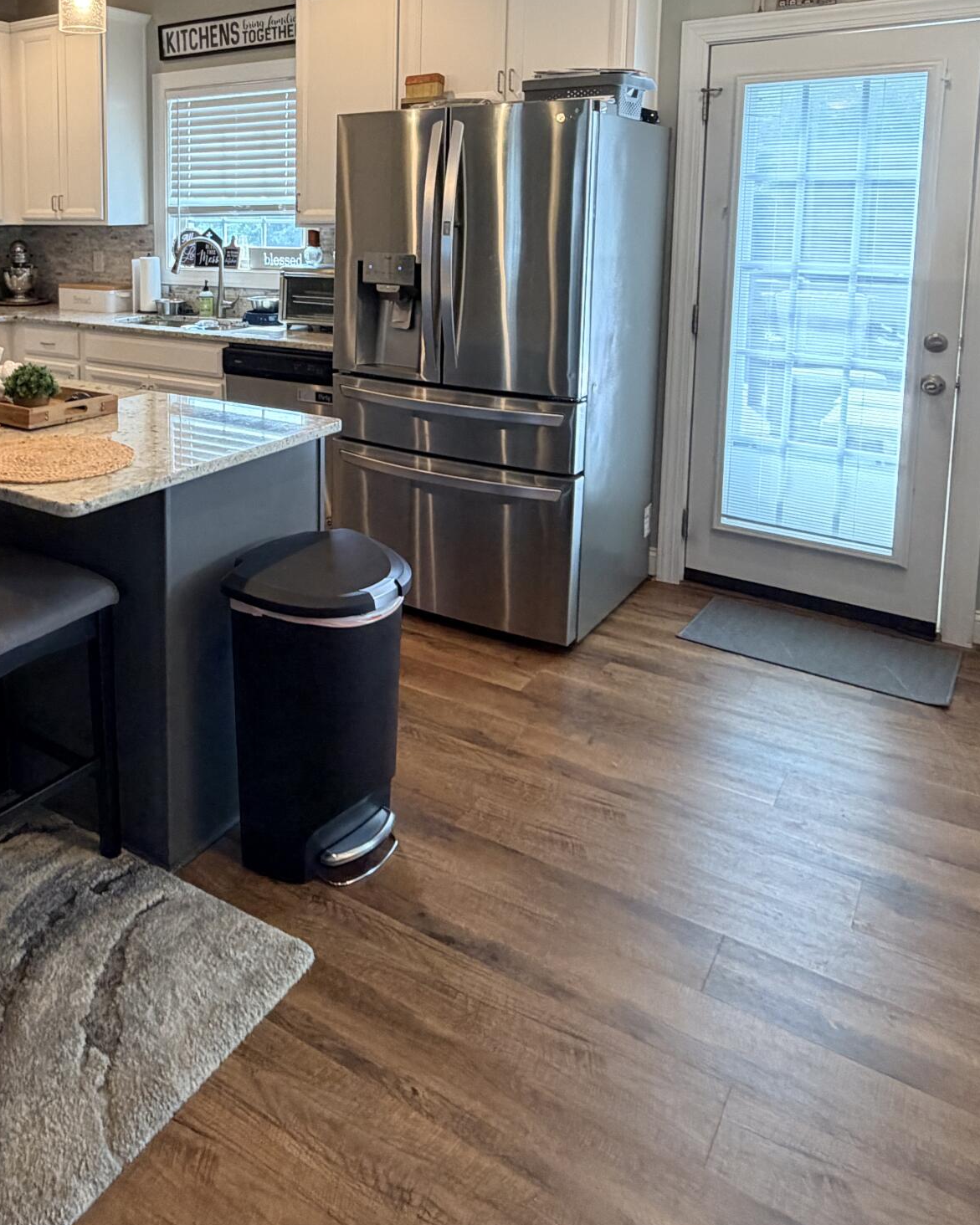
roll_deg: +0.5
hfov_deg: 49.4
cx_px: 243
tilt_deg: -5.3
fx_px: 1015
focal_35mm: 28
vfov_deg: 59.2
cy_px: 318
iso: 200
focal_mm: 2.22
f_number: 2.2
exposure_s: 1/60
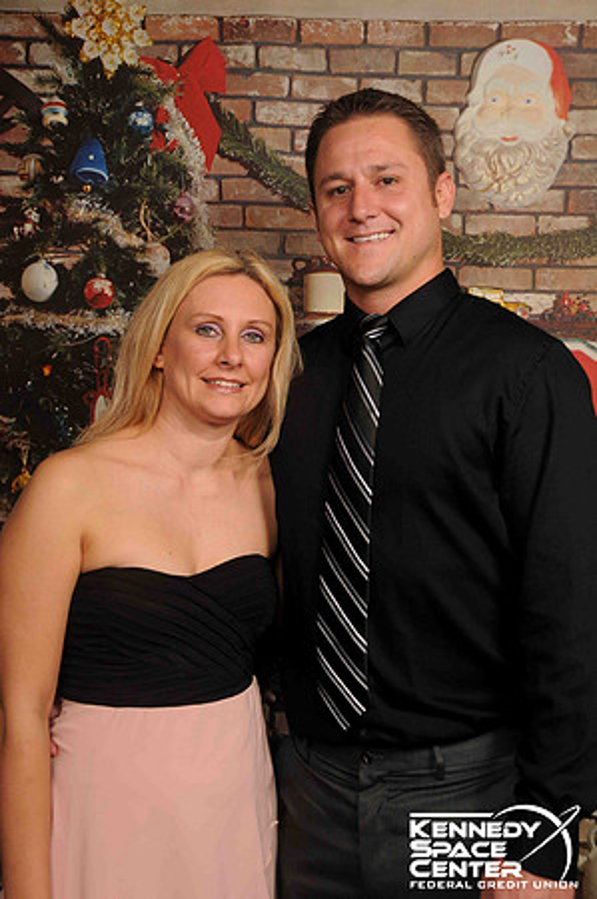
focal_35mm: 48
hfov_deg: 28.0
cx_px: 298
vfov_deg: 41.2
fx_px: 1197
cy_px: 450
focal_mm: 32
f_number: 5.6
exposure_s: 1/125
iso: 200
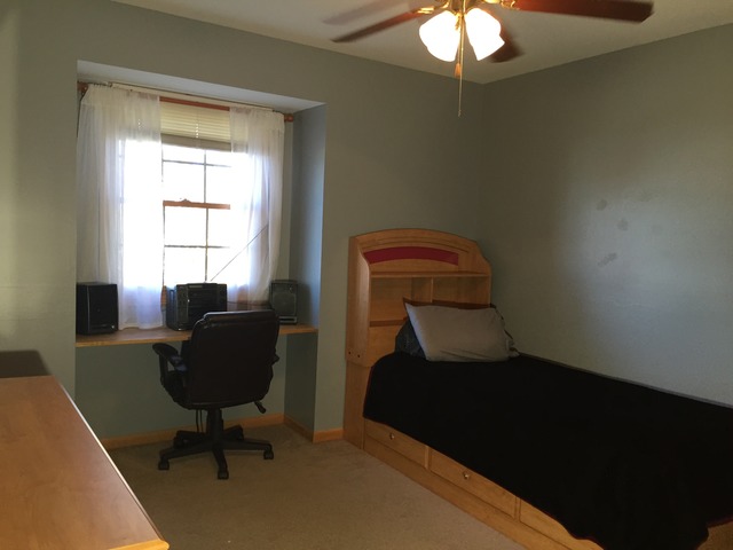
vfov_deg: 48.2
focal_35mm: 29
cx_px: 366
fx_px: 614
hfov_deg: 61.7
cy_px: 275
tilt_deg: -4.3
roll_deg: -2.3
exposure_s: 1/30
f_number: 2.2
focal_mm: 4.15
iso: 50
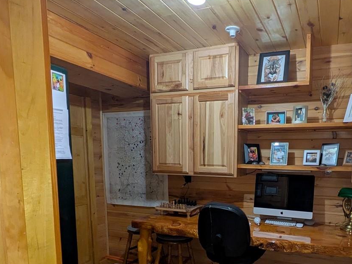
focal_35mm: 27
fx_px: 274
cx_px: 234
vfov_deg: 49.9
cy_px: 188
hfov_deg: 63.7
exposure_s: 1/30
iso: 190
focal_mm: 1.83
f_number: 2.2
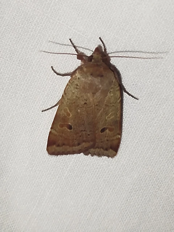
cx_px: 87
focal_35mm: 105
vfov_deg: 18.7
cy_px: 116
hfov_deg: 14.1
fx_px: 704
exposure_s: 1/50
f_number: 1.7
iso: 100
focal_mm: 5.31
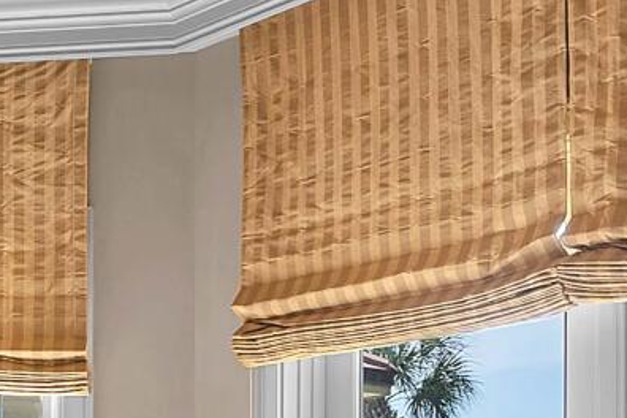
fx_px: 1585
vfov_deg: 13.8
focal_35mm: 91
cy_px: 695
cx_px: -40
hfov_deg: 21.4
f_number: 5.6
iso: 100
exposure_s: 1/2.5
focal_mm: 12
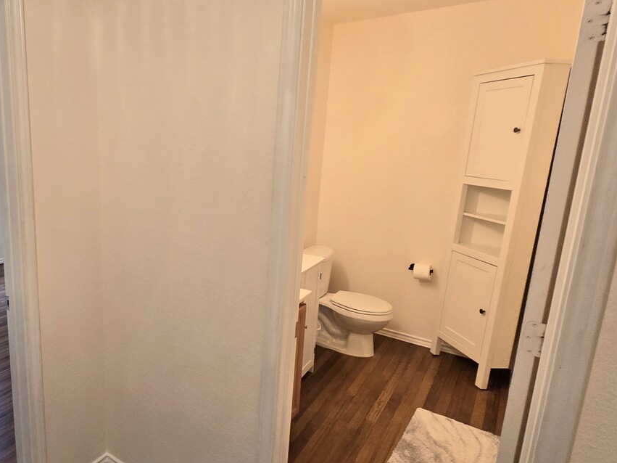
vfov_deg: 61.1
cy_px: 234
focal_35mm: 22
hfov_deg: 71.3
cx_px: 155
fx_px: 392
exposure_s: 1/60
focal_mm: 2.2
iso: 160
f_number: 2.2
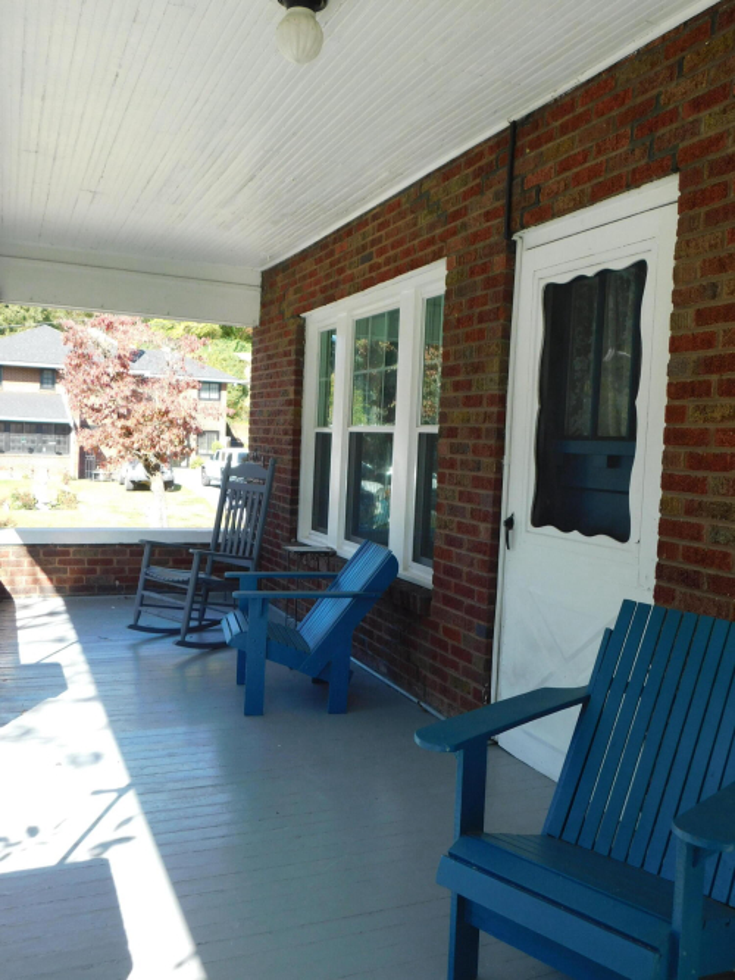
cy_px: 490
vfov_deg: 60.0
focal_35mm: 30
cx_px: 368
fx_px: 850
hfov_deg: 46.8
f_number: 3.2
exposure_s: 1/200
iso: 125
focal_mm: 5.3
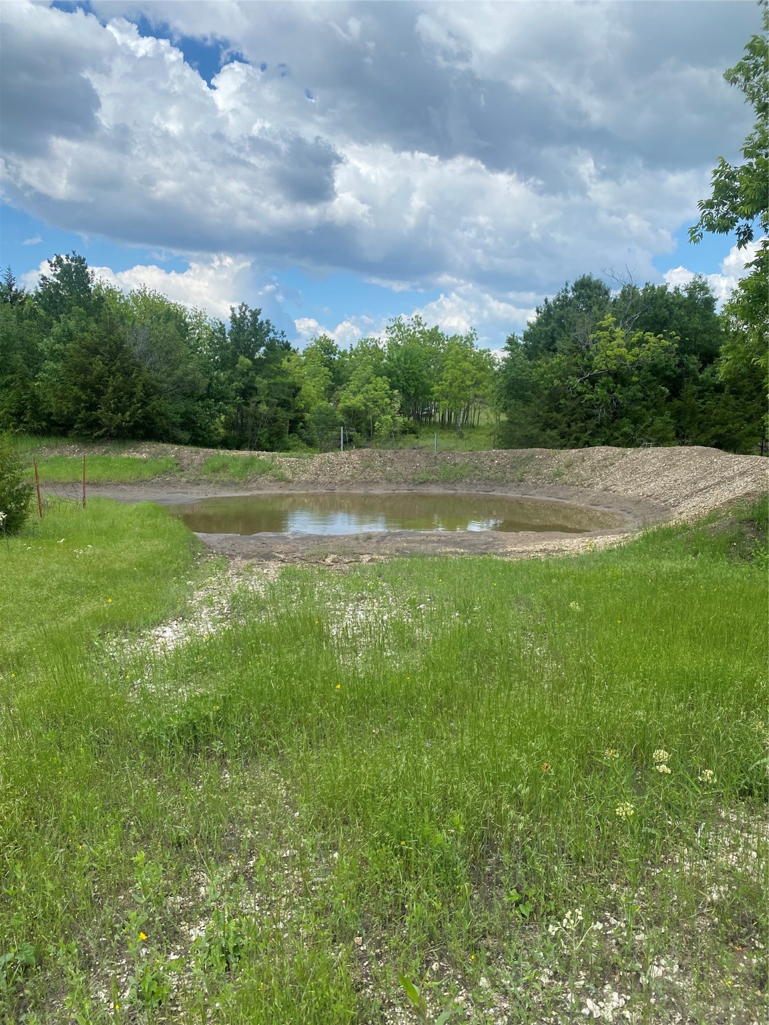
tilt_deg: -6.4
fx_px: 770
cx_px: 384
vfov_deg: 67.3
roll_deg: -1.8
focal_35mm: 26
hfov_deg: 53.1
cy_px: 512
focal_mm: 4.25
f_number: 1.8
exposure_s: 1/2967
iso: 32
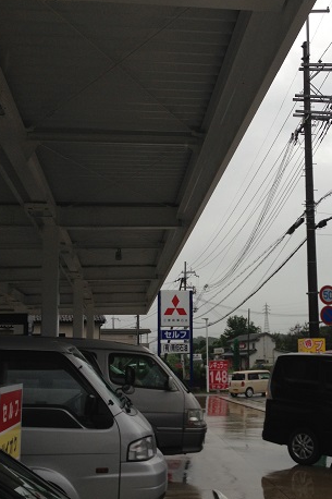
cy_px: 289
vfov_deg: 43.5
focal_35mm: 45
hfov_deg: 29.7
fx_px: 623
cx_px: 211
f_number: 2.4
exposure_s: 1/521
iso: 50
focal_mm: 4.13
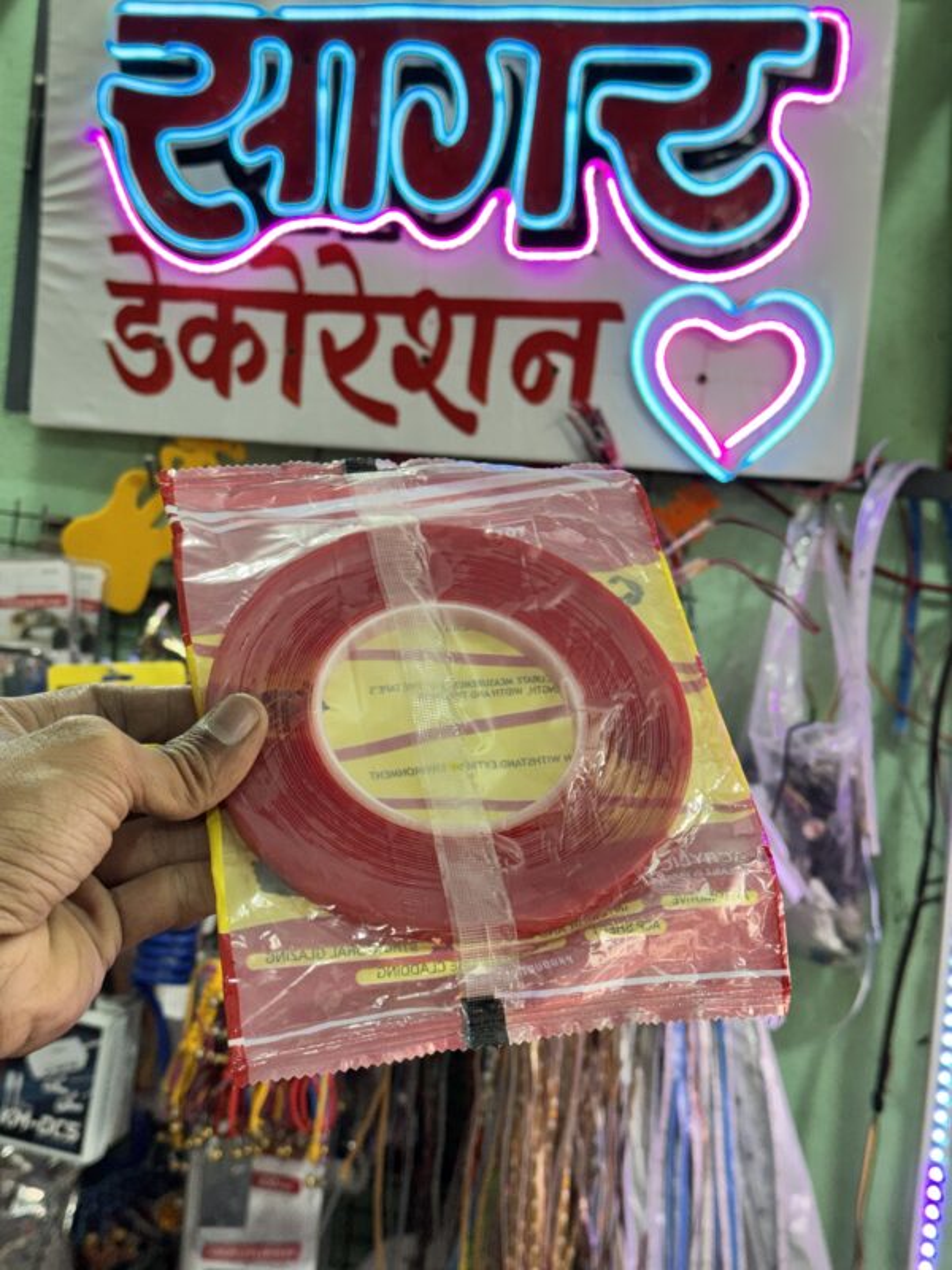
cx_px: 476
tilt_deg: -2.8
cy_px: 635
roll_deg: -5.7
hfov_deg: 30.3
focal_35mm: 48
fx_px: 1760
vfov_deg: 39.7
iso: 125
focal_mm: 6.76
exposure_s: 1/100
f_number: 1.78
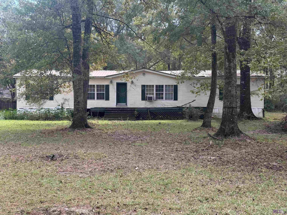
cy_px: 108
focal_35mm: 48
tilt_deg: -1.1
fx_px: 398
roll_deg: +0.6
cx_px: 144
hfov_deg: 39.7
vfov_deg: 30.3
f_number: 1.78
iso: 64
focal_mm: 6.76
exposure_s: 1/256
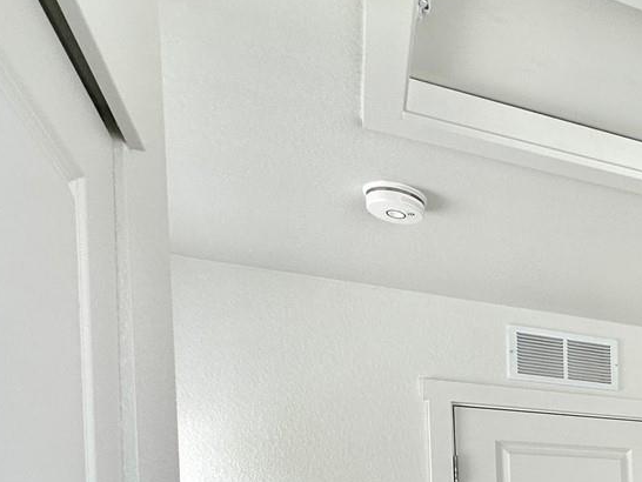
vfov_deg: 30.0
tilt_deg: -1.0
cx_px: 814
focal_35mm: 41
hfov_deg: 34.2
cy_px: 581
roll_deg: +1.6
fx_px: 761
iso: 50
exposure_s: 1/120
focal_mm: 2.22
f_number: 2.2
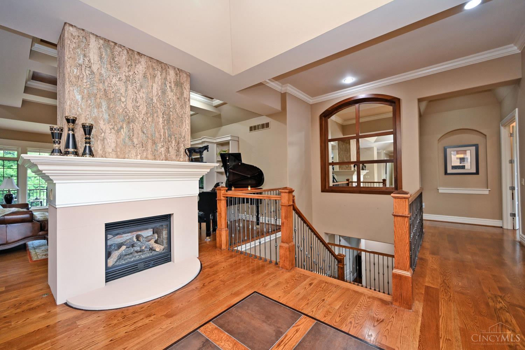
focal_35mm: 14
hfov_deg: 104.3
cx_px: 262
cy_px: 175
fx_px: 204
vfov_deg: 81.2
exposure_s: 1/60
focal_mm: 14
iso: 500
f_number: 4
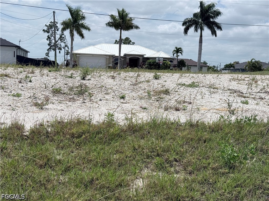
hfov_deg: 39.7
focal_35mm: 48
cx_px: 134
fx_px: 373
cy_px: 100
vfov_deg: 30.3
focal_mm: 6.76
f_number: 1.78
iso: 64
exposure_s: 1/11364
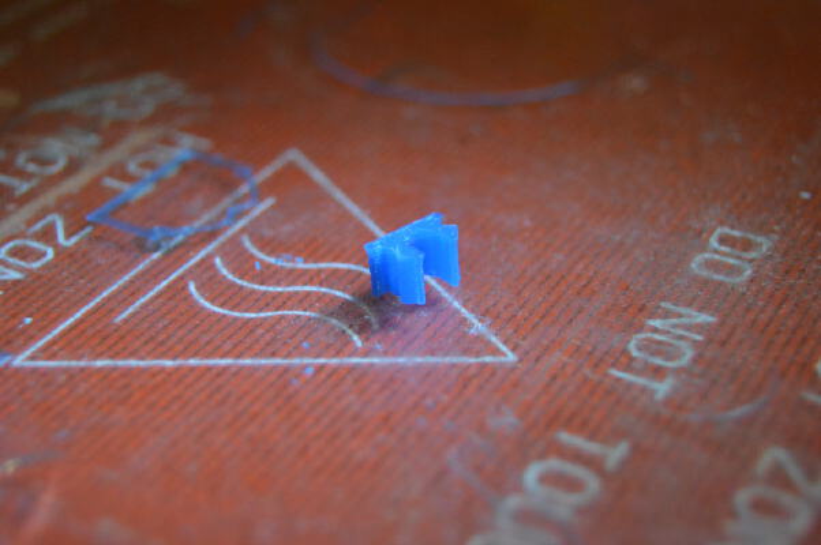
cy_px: 272
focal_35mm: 69
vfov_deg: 19.7
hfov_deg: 29.3
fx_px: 1572
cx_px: 410
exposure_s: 1/60
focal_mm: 46
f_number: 5.3
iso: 2800
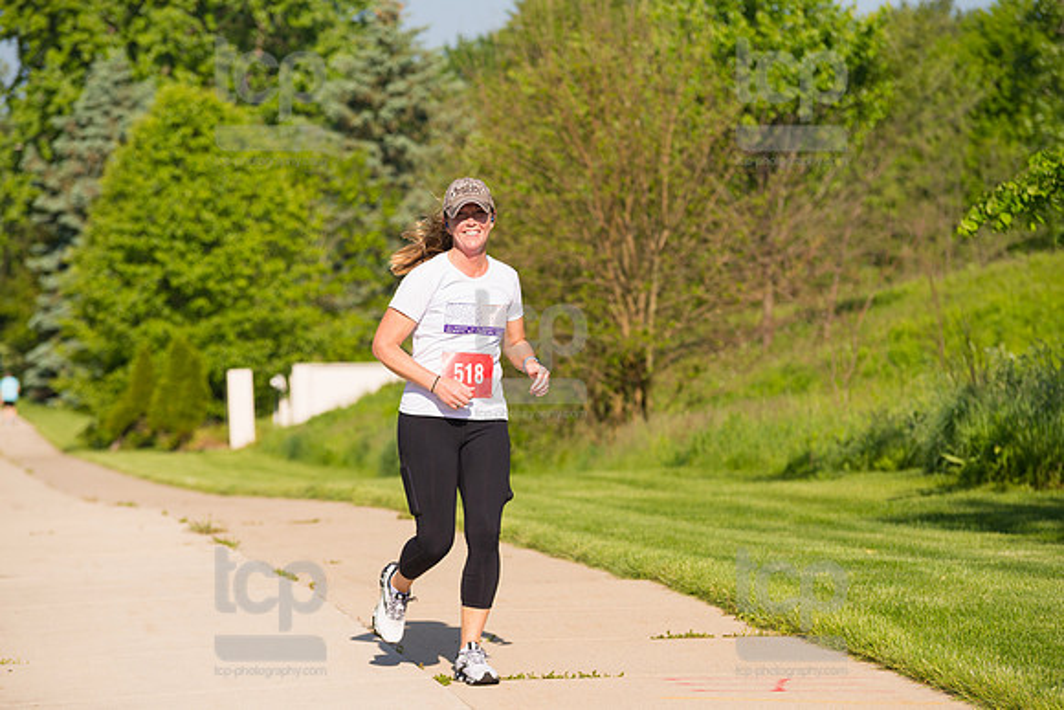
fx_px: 4286
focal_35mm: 145
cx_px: 532
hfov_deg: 14.2
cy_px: 355
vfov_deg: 9.5
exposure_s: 1/2000
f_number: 5.6
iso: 400
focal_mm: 145
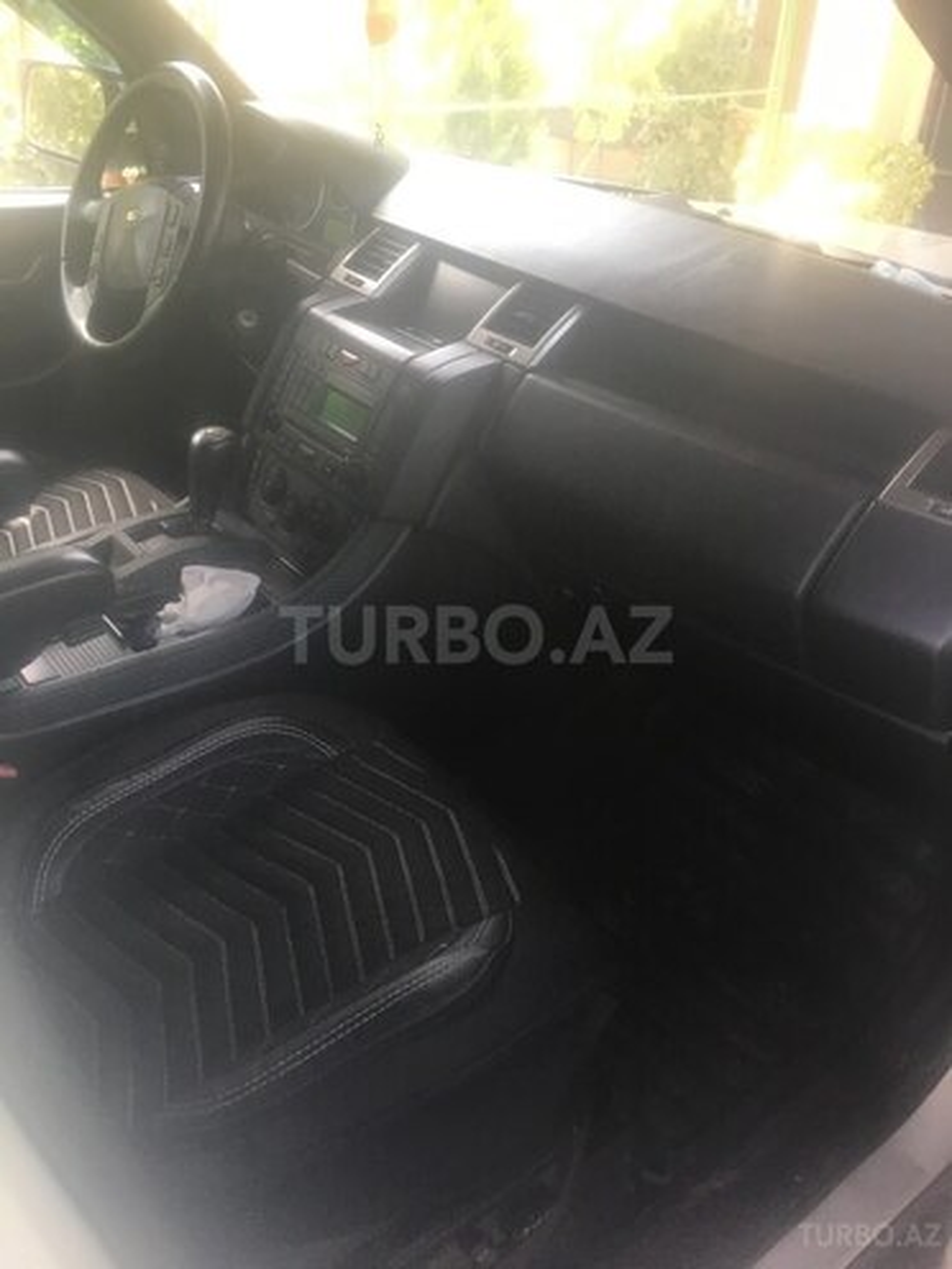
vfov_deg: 61.7
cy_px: 634
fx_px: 1063
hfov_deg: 48.2
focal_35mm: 29
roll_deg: -3.9
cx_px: 476
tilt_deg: -32.9
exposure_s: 1/33
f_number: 2.2
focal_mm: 4.15
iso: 40
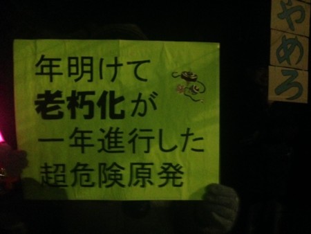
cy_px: 117
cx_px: 156
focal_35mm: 33
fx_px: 297
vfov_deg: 43.0
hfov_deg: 55.3
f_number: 2.4
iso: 800
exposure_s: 1/15
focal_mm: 4.12
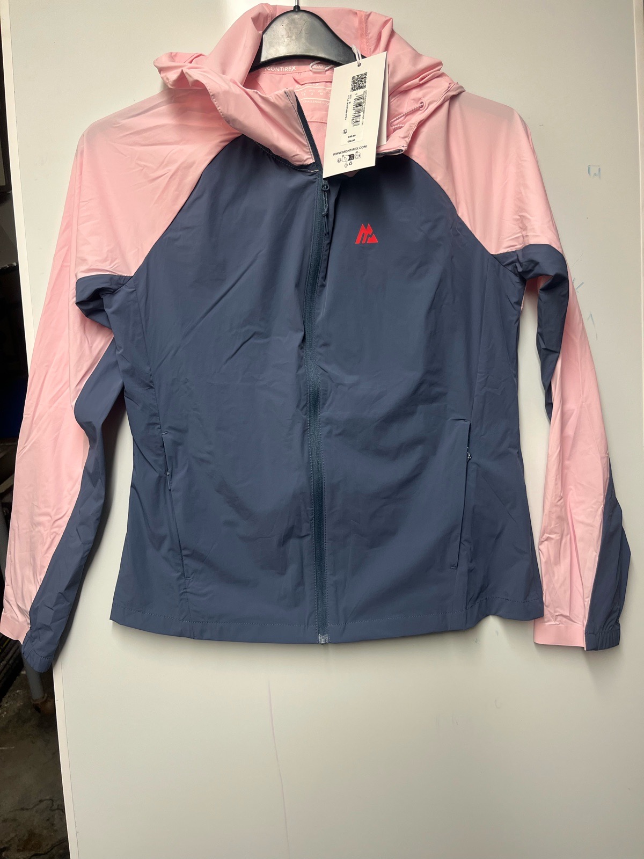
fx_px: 645
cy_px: 430
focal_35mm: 26
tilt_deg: -20.9
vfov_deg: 67.3
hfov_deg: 53.1
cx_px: 322
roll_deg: +3.1
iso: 100
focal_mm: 5.1
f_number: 1.6
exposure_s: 1/100
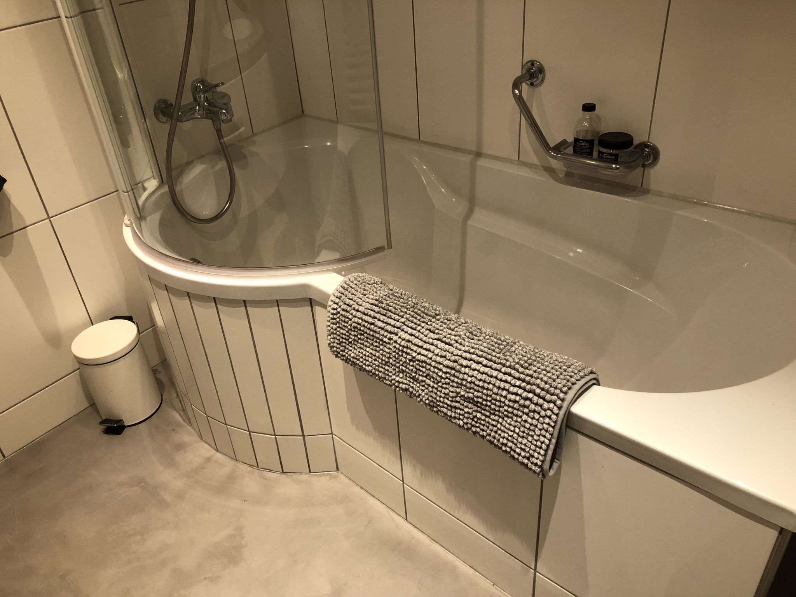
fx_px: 644
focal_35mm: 28
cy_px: 298
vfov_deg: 49.7
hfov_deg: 63.4
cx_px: 398
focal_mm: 4
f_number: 1.8
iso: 40
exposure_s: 1/17
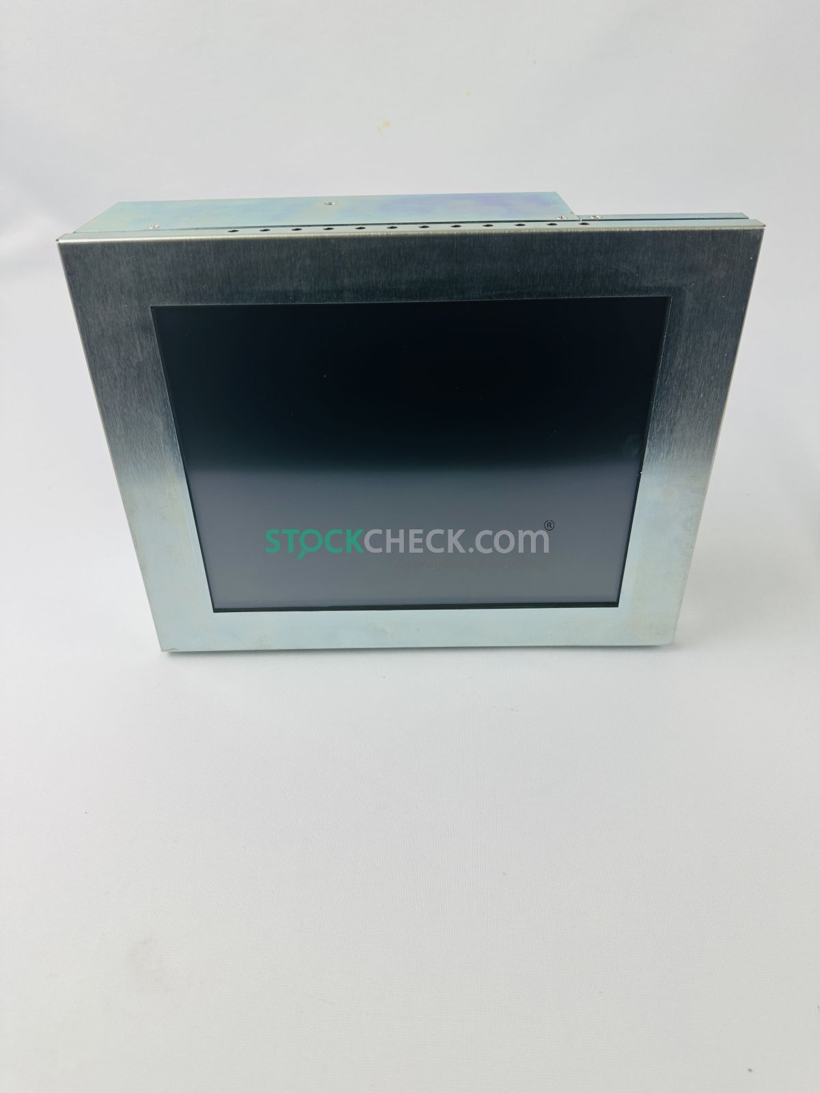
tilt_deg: -46.7
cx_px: 410
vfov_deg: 71.6
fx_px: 758
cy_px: 546
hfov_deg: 56.8
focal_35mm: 24
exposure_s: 1/120
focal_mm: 6.86
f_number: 1.78
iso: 80
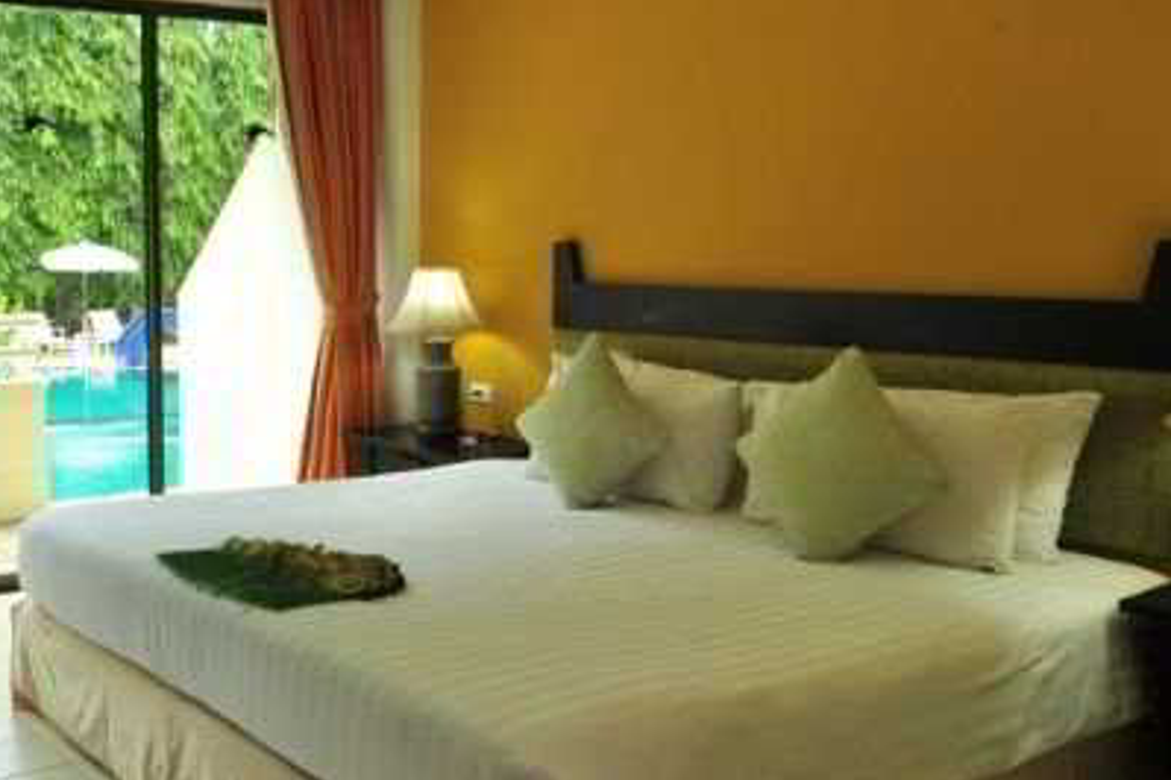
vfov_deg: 36.8
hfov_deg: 49.3
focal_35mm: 36
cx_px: 197
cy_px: 347
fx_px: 1171
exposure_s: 1/20
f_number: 6.3
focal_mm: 12
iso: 200
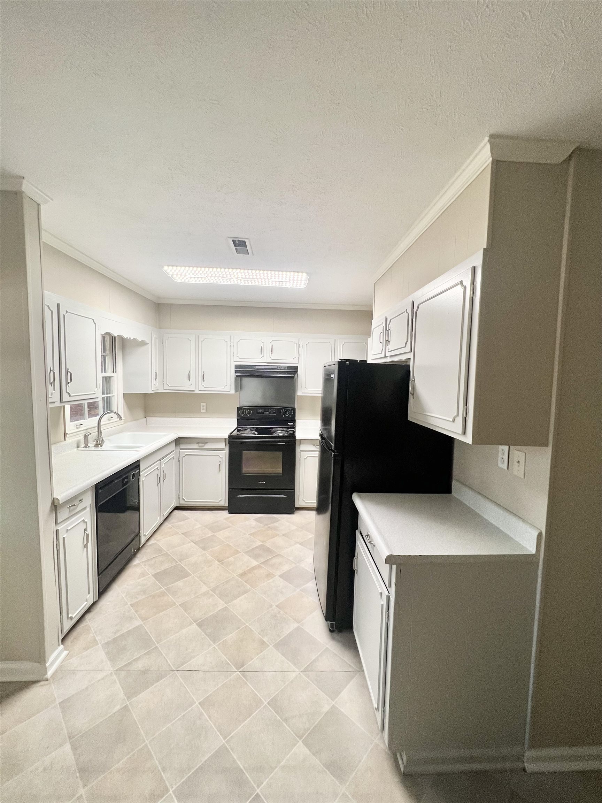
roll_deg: -1.2
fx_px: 301
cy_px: 402
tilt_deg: -4.0
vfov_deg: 106.2
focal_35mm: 13
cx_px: 301
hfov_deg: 89.9
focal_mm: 1.57
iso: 160
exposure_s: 1/120
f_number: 1.8
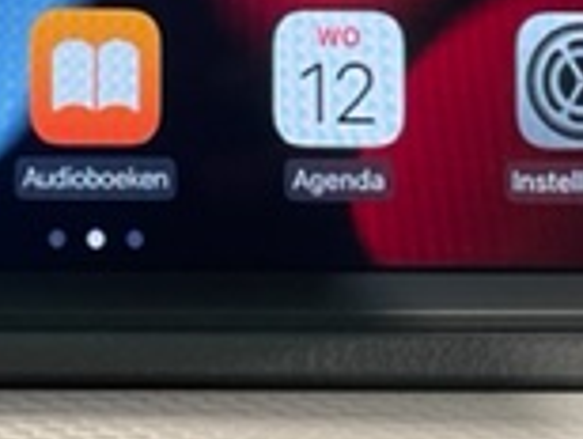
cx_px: -38
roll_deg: -1.4
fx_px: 1822
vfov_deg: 13.5
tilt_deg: -14.3
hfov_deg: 17.6
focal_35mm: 108
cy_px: -26
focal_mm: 4.2
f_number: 1.6
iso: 160
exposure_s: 1/51
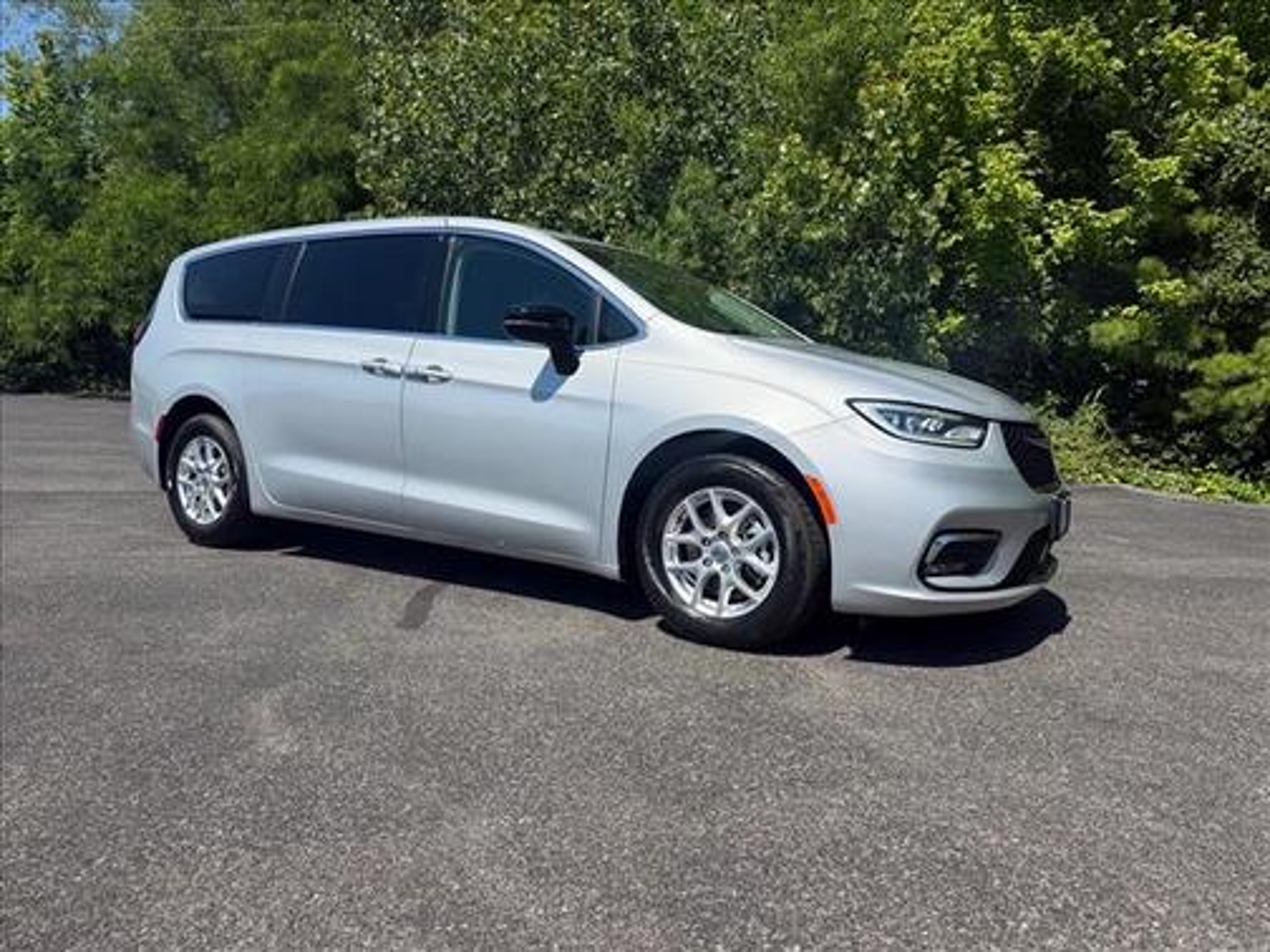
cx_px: 635
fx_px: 881
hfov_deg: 71.6
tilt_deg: -9.4
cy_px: 476
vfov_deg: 56.8
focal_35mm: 24
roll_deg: -2.2
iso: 80
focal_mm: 6.76
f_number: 1.78
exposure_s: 1/4673
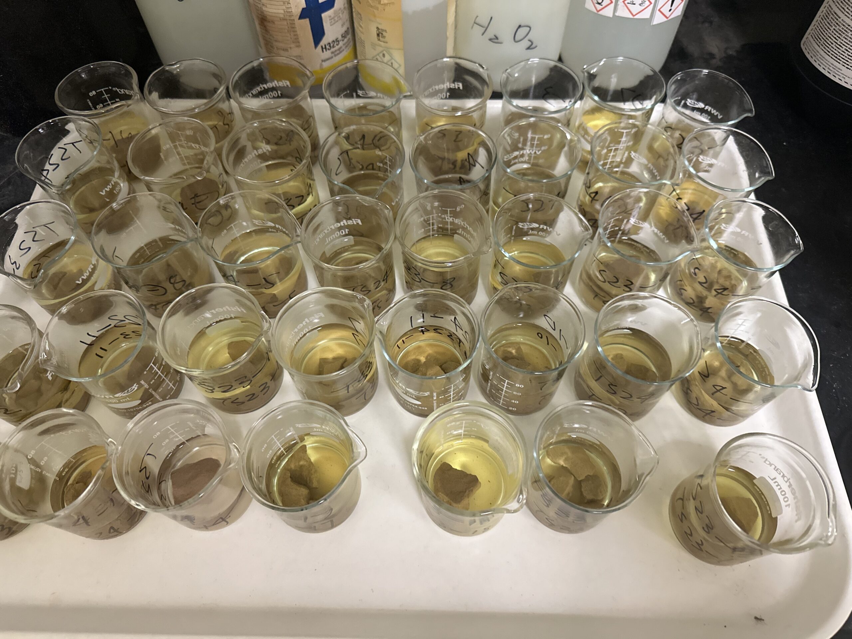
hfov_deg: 71.6
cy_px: 320
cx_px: 426
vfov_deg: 56.8
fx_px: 591
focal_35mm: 24
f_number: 1.78
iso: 800
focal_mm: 6.86
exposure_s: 1/60
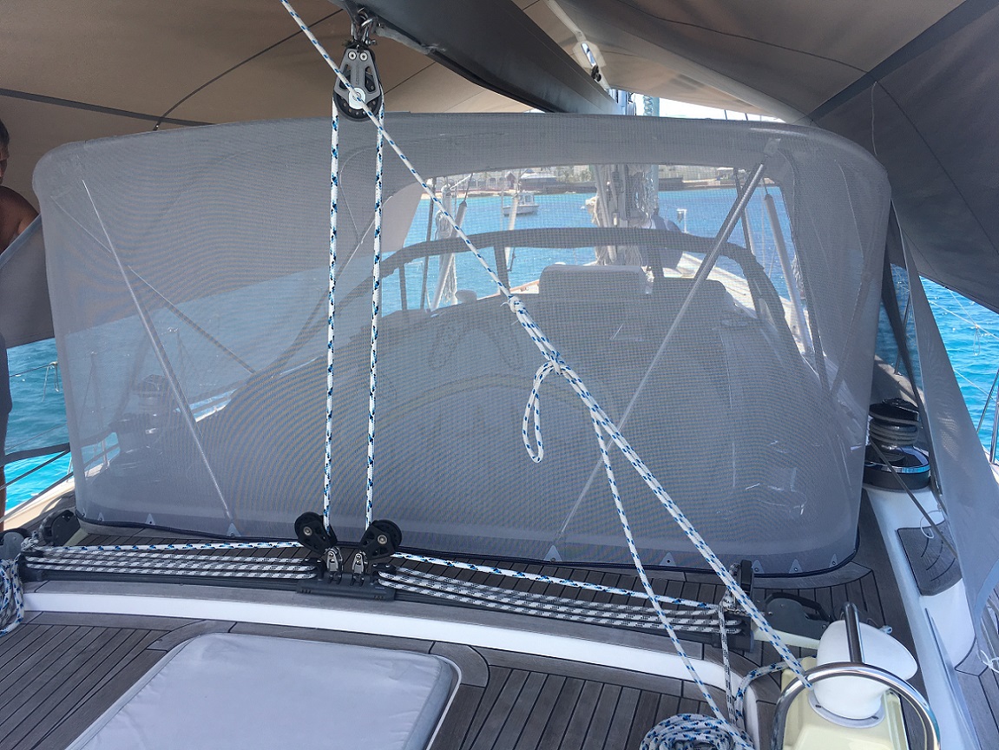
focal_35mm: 29
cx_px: 500
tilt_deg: -10.1
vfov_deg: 48.3
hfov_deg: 61.6
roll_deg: +1.1
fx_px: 837
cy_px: 375
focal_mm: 4.15
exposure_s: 1/574
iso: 25
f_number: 2.2
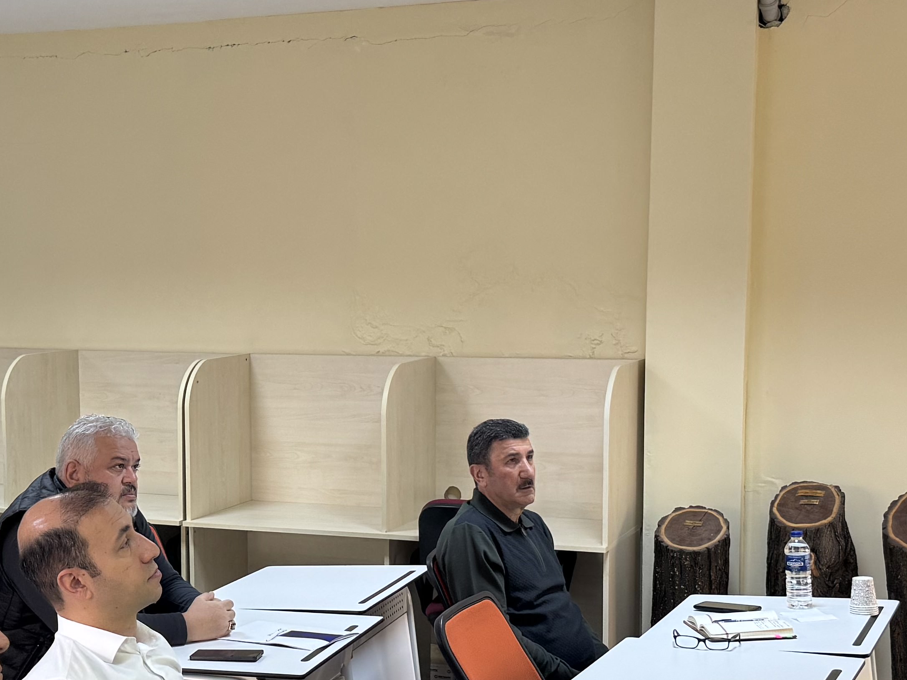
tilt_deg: -6.5
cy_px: 444
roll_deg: -0.3
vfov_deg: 23.2
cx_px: 271
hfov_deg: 30.4
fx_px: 1651
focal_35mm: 63
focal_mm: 6.76
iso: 160
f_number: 1.78
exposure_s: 1/50
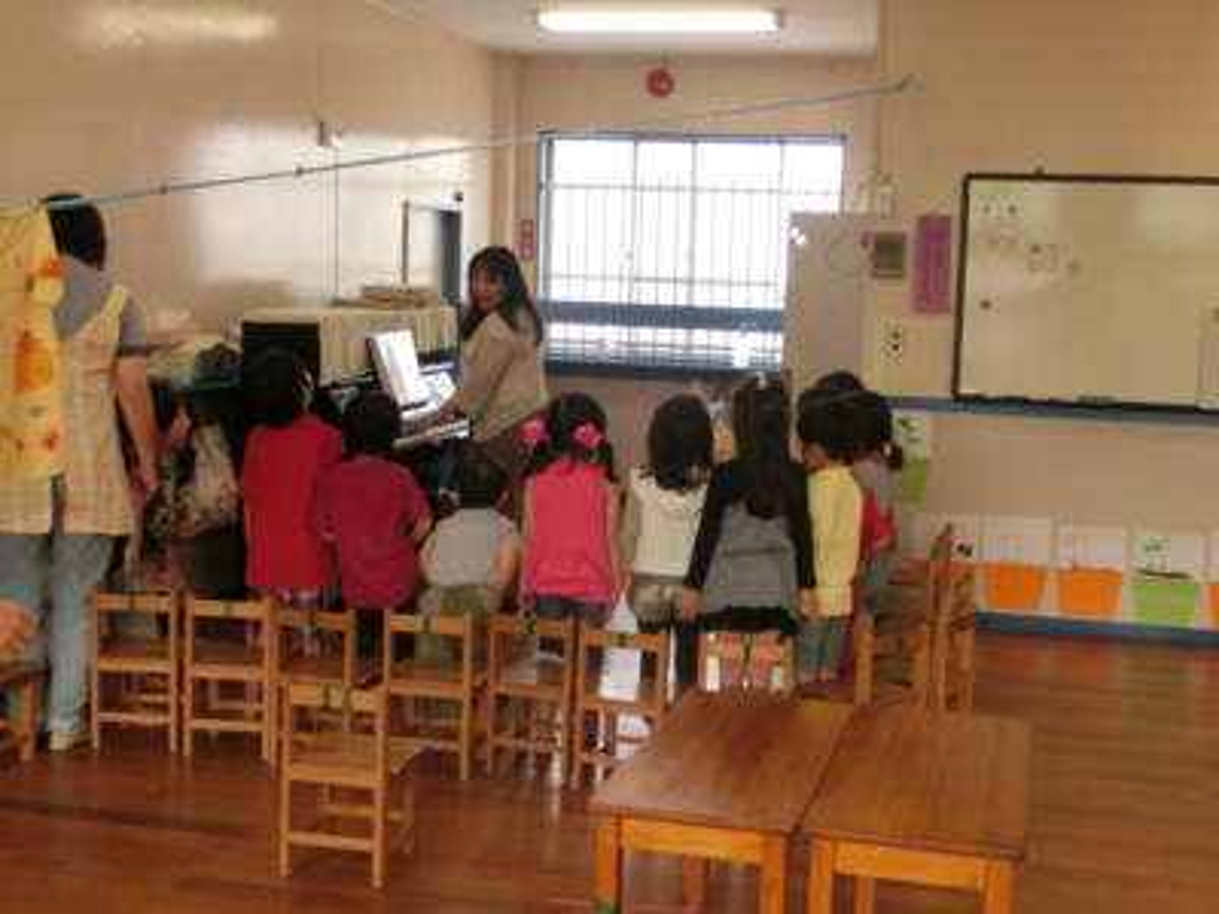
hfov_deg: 40.4
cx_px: 610
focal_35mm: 47
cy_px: 457
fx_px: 1655
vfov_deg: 30.9
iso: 200
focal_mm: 8.29
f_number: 4.2
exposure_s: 1/125
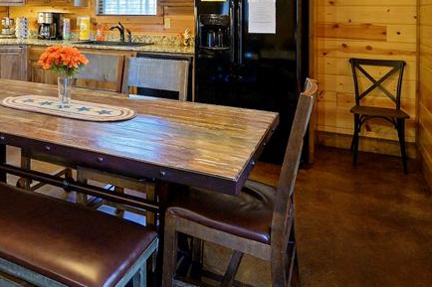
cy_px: 23
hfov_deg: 54.8
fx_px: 396
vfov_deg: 37.1
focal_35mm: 33
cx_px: 112
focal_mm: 14
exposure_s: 1/30
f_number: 4
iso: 640
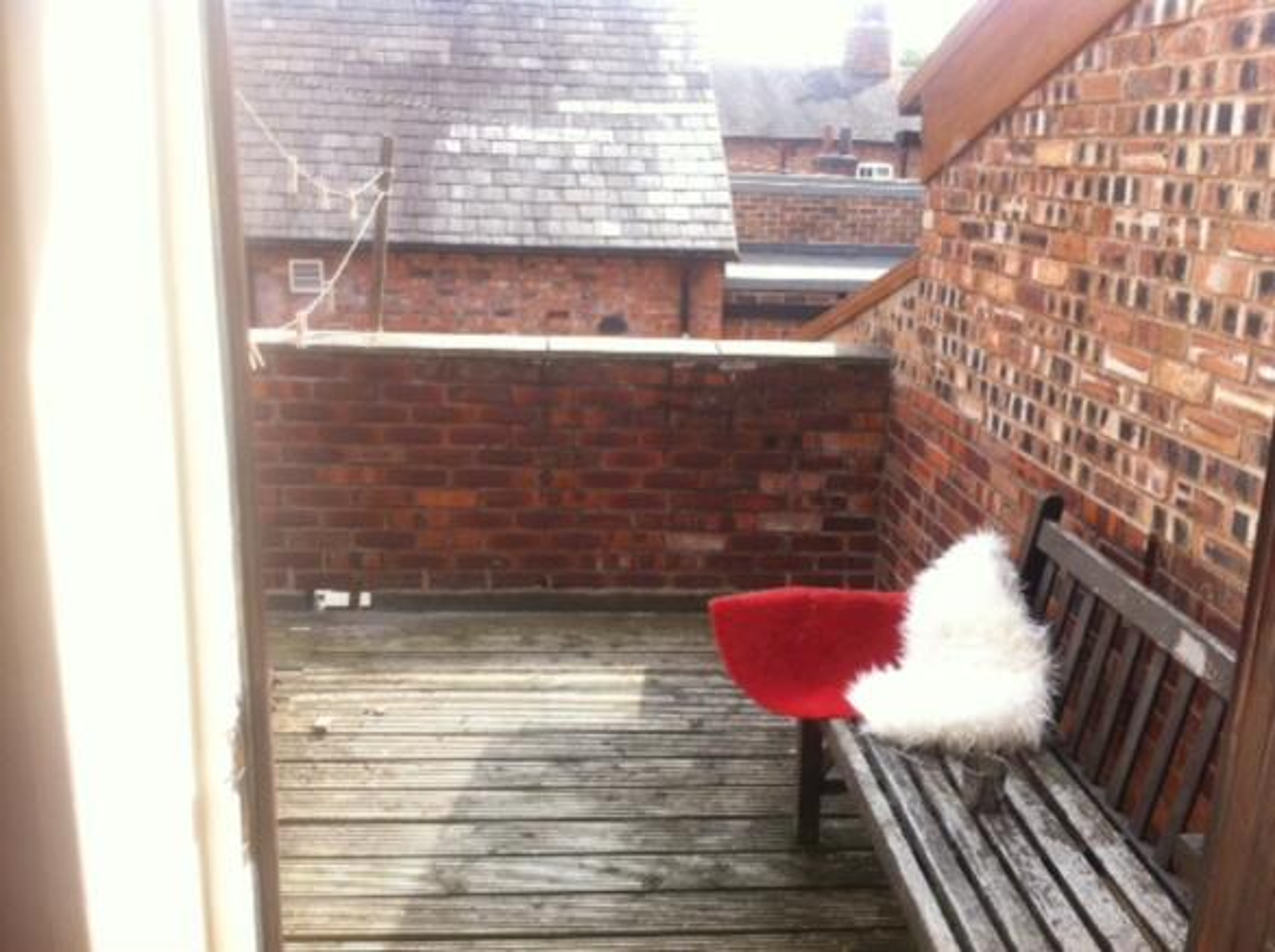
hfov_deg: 52.7
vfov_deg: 40.6
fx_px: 1287
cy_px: 476
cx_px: 638
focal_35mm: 35
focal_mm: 3.85
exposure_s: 1/260
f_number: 2.8
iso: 80
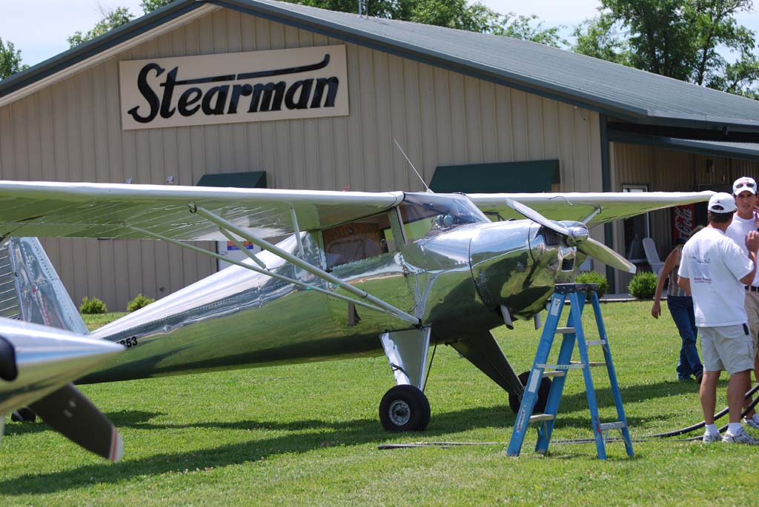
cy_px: 254
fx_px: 2722
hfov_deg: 15.9
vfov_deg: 10.7
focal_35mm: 129
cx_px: 380
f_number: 5.6
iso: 125
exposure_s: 1/500
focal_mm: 86
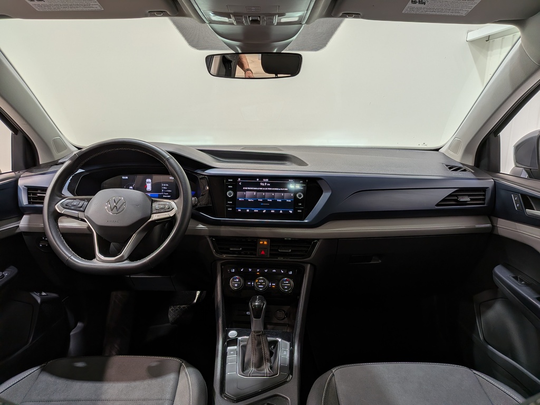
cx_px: 270
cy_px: 202
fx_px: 374
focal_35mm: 24
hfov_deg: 71.6
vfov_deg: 56.8
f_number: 1.7
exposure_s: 1/137
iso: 28
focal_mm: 4.53
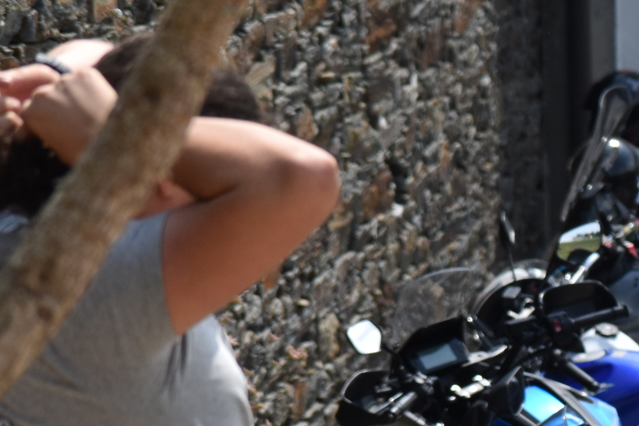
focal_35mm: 524
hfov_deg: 3.9
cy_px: 349
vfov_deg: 2.6
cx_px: 828
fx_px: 9301
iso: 400
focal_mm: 122
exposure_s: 1/1600
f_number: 6.3
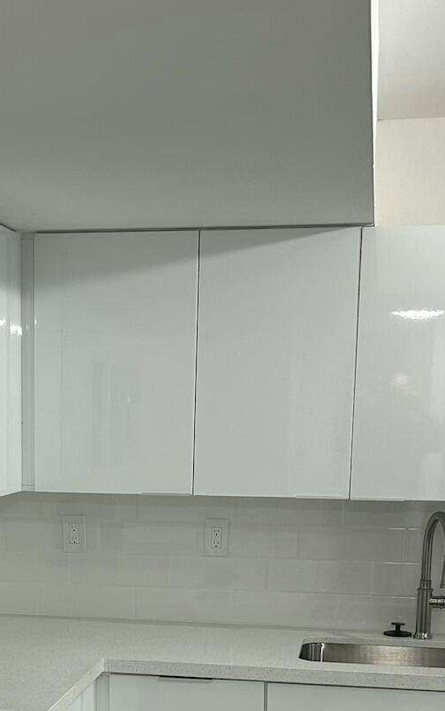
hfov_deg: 19.8
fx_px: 1261
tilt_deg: -8.6
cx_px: 87
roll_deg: -0.4
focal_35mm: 65
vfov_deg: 30.5
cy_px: 602
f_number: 1.5
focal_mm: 5.7
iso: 100
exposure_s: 1/60
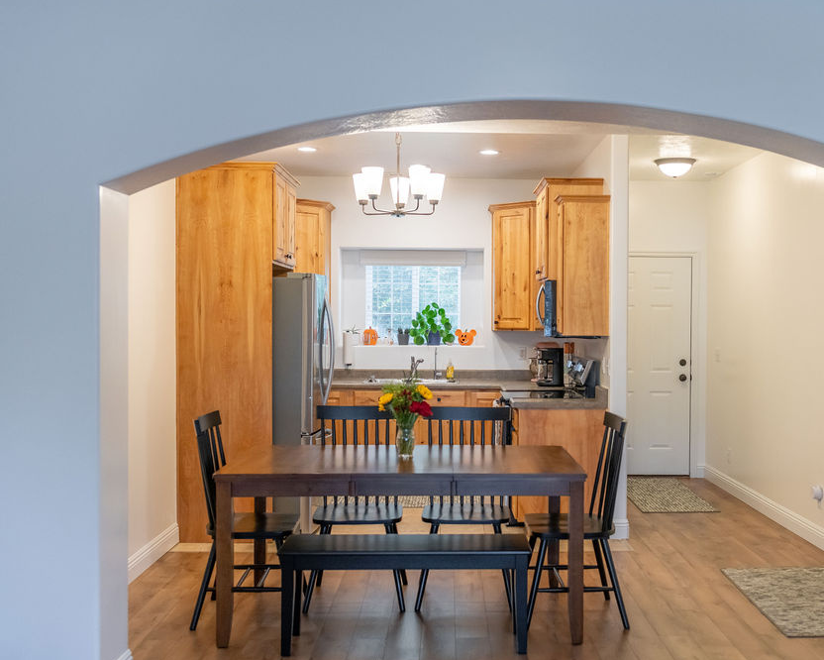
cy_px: 336
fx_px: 1000
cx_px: 491
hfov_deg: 44.6
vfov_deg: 36.5
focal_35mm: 41
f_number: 3.2
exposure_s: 1/250
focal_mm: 35
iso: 800
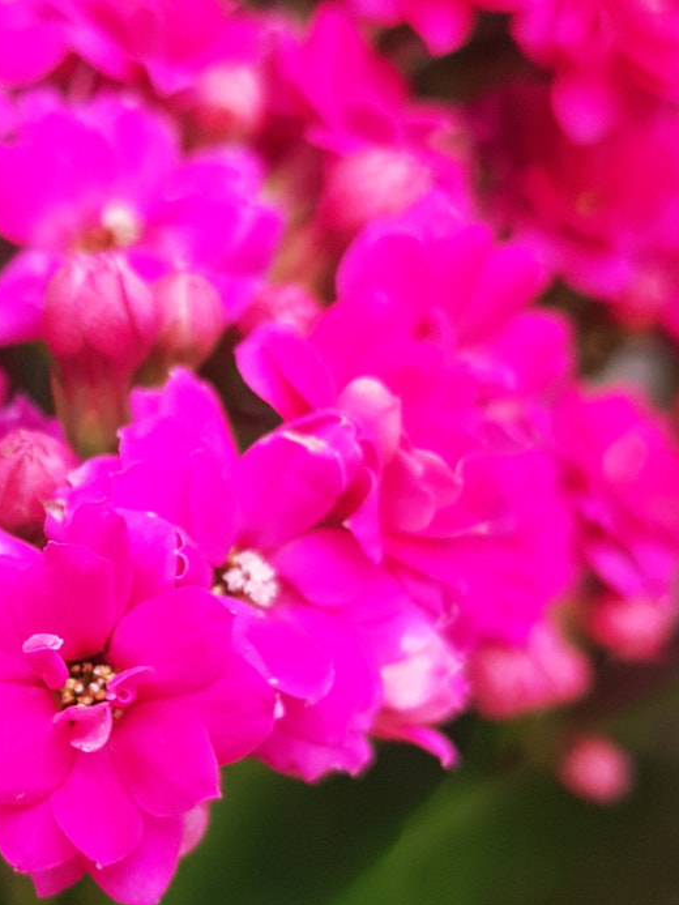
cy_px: 616
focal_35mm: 60
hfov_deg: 23.7
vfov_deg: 31.9
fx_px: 1569
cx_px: 64
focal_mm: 4.2
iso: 40
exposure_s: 1/53
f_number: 1.7
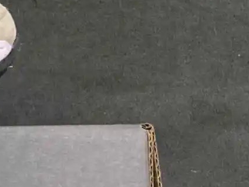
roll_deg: -0.1
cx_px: -335
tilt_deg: +7.5
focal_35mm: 169
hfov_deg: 10.3
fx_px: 1216
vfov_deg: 8.7
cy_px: 202
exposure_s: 1/60
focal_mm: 3.99
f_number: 1.8
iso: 250
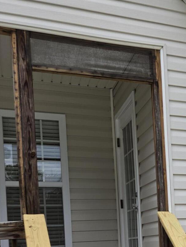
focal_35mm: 57
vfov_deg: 31.3
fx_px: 408
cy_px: 247
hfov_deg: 23.5
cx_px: 223
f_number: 1.8
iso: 25
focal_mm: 5.4
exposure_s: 1/1453
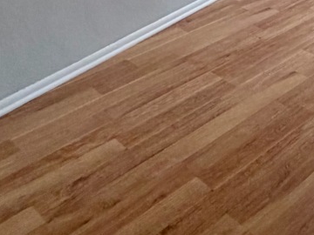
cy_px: -143
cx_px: 376
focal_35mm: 56
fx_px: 508
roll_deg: -0.2
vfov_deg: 21.0
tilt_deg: -7.5
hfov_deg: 29.6
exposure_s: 1/120
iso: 200
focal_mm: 2.22
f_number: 2.2
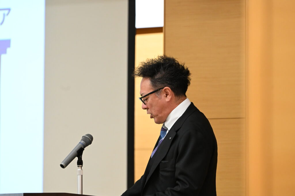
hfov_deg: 11.4
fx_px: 1475
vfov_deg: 7.6
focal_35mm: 180
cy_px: 98
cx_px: 148
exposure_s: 1/200
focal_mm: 180
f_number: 5.6
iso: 6400
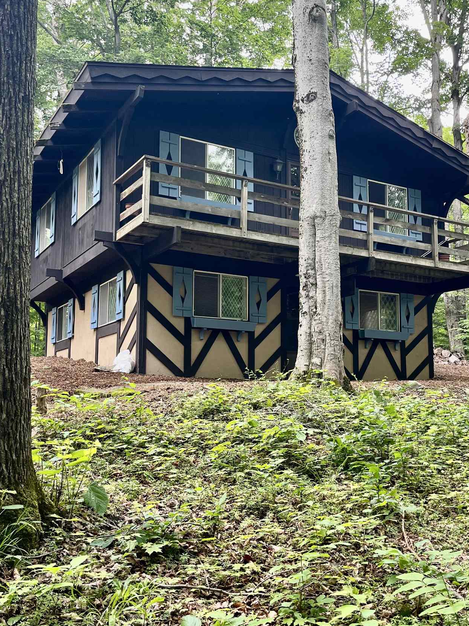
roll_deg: +0.4
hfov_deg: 39.6
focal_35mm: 36
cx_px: 268
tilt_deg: +6.2
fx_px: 650
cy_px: 324
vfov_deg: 51.3
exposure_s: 1/121
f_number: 1.6
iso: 80
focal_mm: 5.1
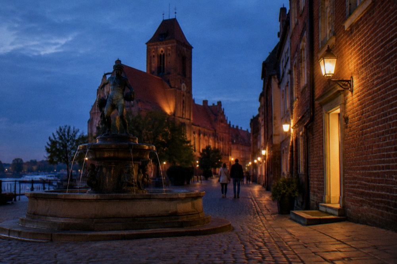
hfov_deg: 40.4
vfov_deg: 27.5
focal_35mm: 49
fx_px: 540
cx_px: 198
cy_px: 132
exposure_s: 1/80
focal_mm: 49
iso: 4000
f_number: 3.5
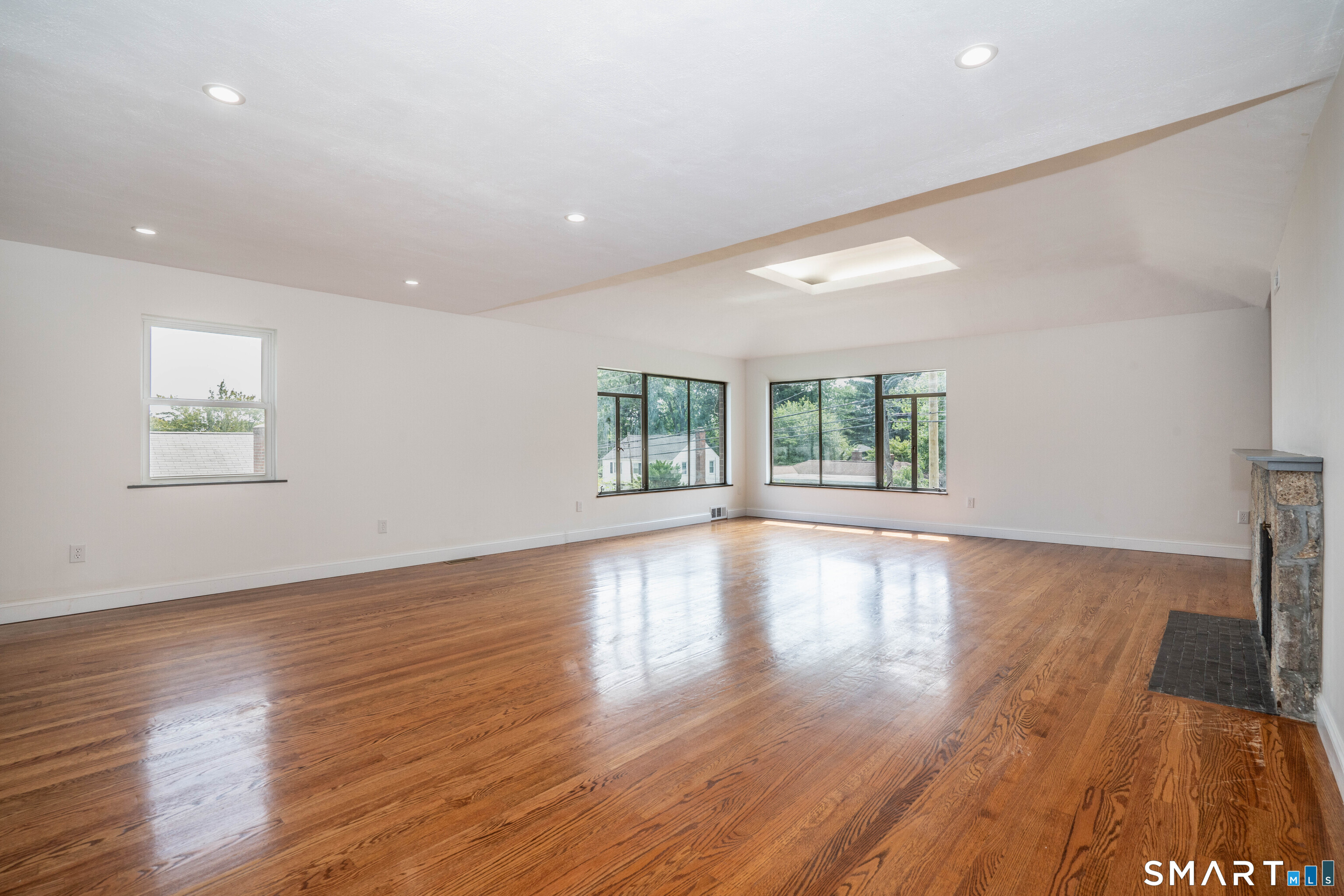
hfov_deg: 96.7
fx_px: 597
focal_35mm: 16
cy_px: 448
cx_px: 672
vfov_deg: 73.8
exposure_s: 1/80
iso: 400
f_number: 11
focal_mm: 16
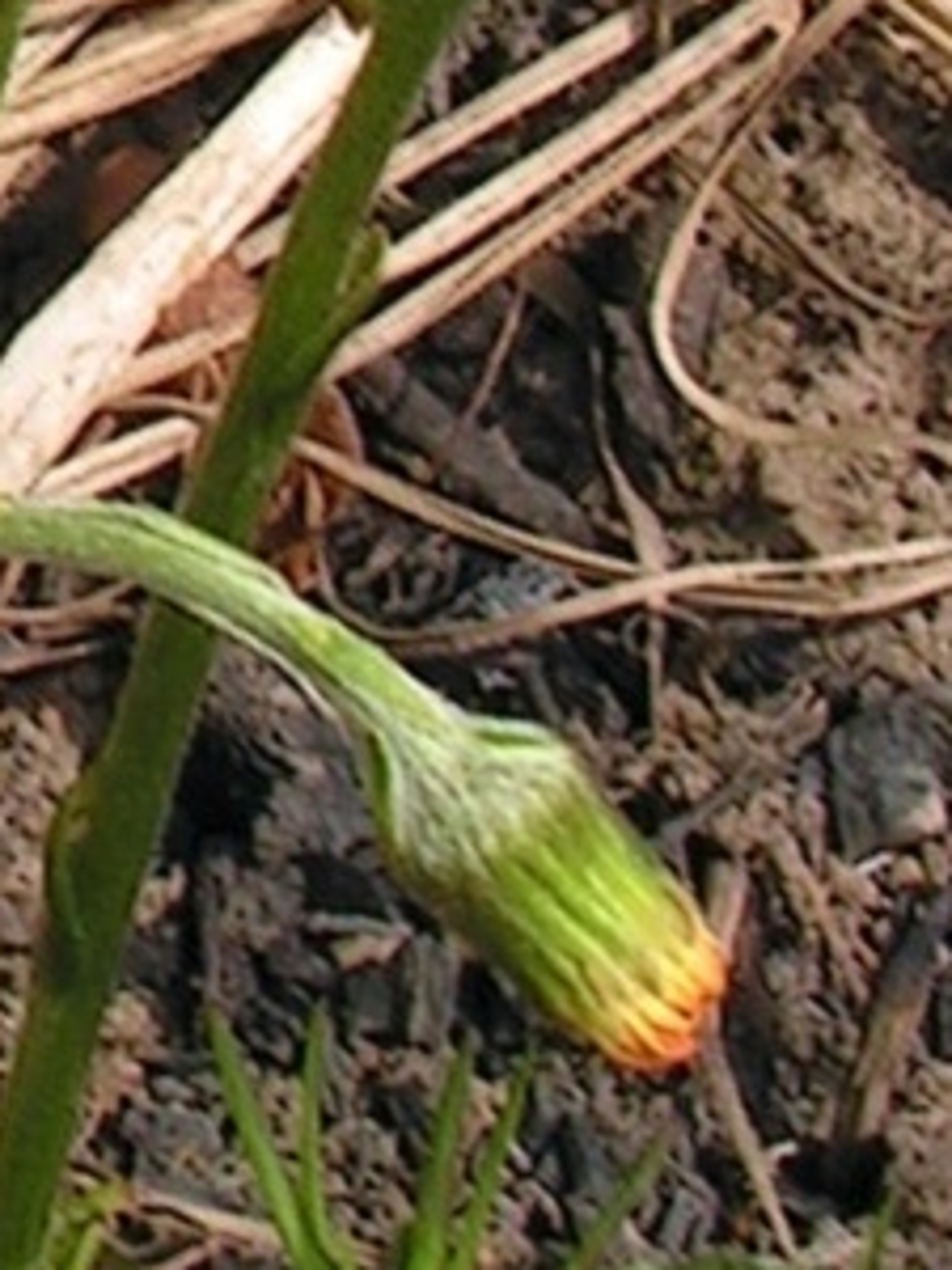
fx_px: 12027
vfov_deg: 6.0
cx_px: -1566
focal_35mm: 328
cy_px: -508
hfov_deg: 4.4
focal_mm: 8.1
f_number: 8
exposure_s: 1/200
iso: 64
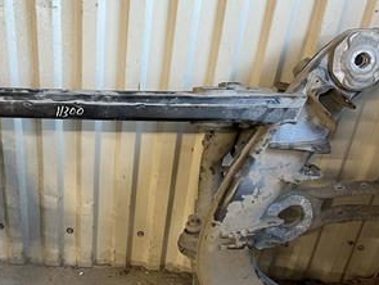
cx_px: 95
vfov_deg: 27.7
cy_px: 216
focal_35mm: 52
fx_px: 570
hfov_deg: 35.9
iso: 400
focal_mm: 6.86
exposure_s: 1/50
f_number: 1.78
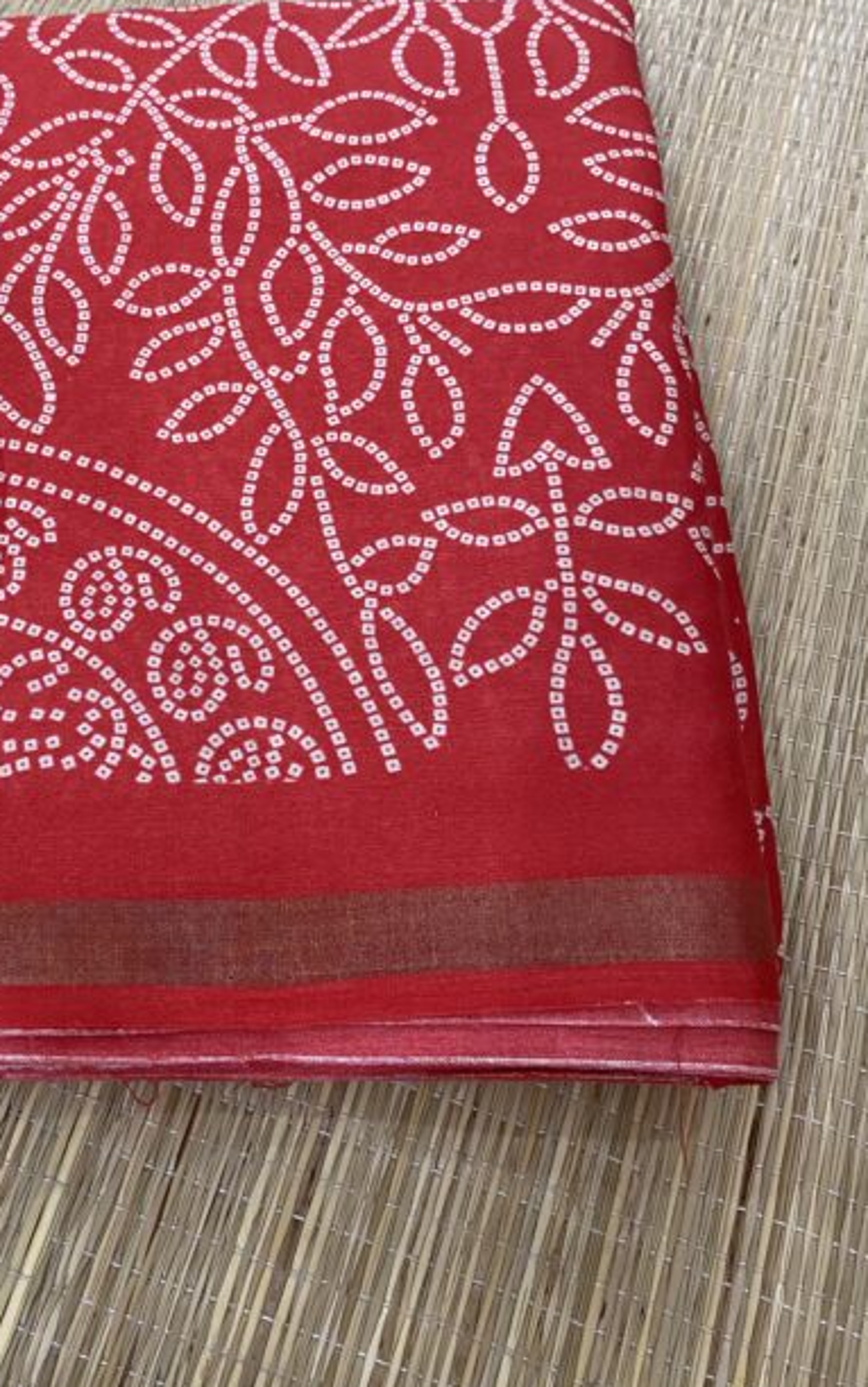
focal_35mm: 36
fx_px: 1361
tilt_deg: -60.2
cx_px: 265
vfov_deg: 53.7
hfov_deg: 34.9
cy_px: 580
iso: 250
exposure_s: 1/50
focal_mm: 4.25
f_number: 1.8
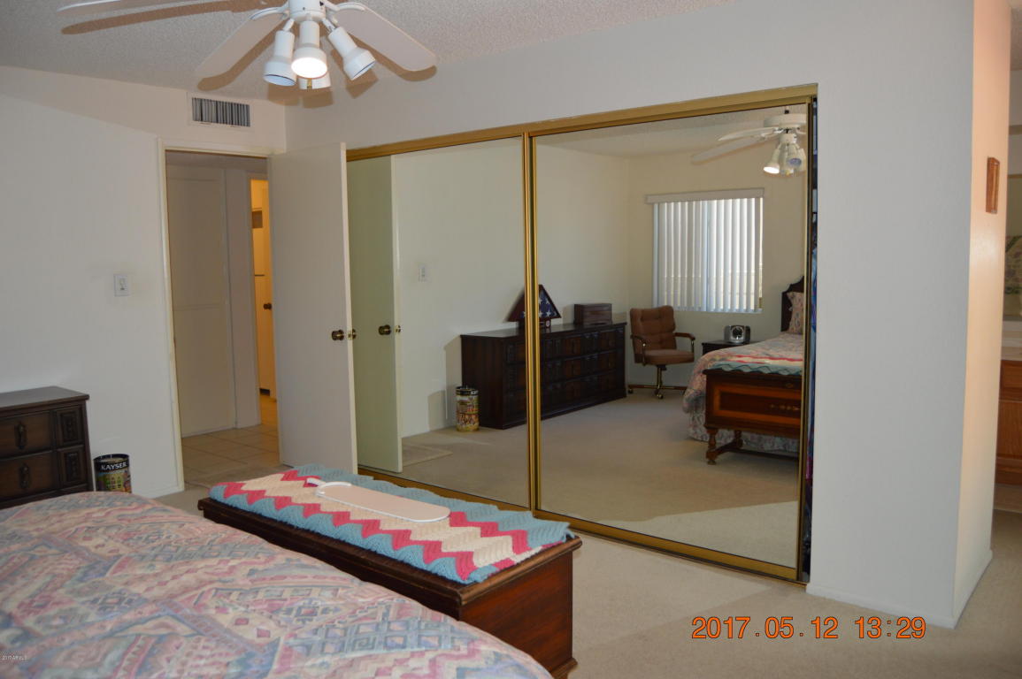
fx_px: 766
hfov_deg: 67.4
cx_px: 511
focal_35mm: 27
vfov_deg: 47.9
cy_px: 340
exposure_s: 1/60
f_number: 3.5
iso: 400
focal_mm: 18
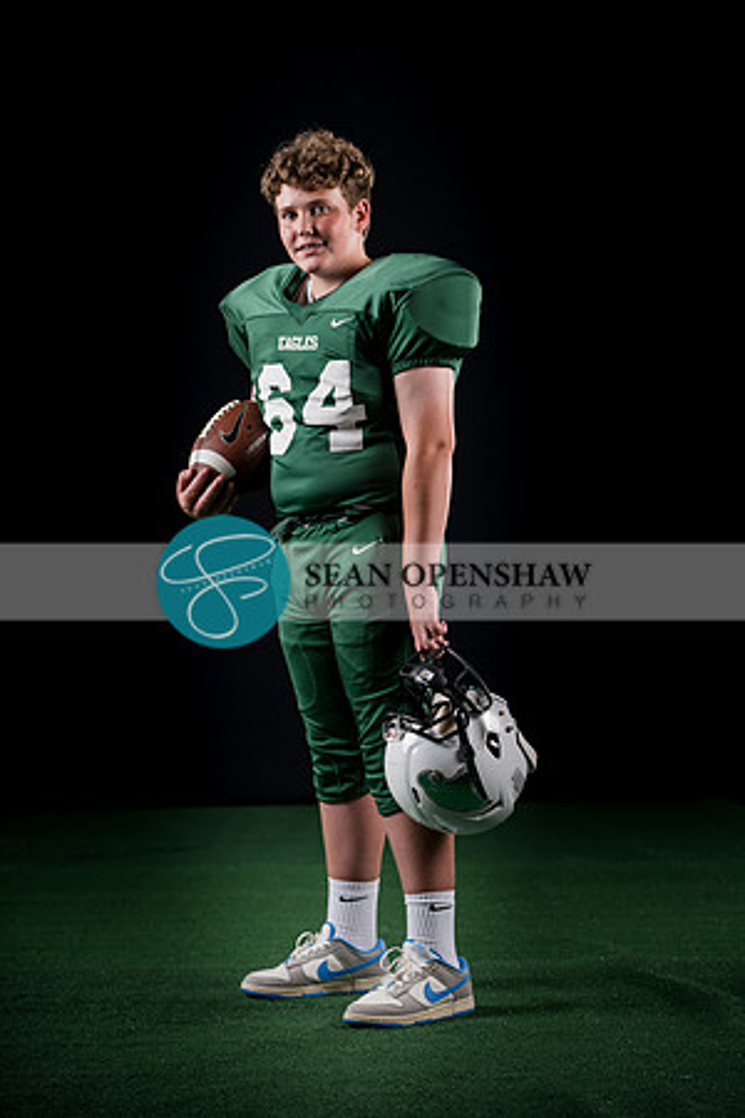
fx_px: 2856
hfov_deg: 14.9
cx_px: 372
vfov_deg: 22.1
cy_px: 559
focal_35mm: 92
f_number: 4
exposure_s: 1/160
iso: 200
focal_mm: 92
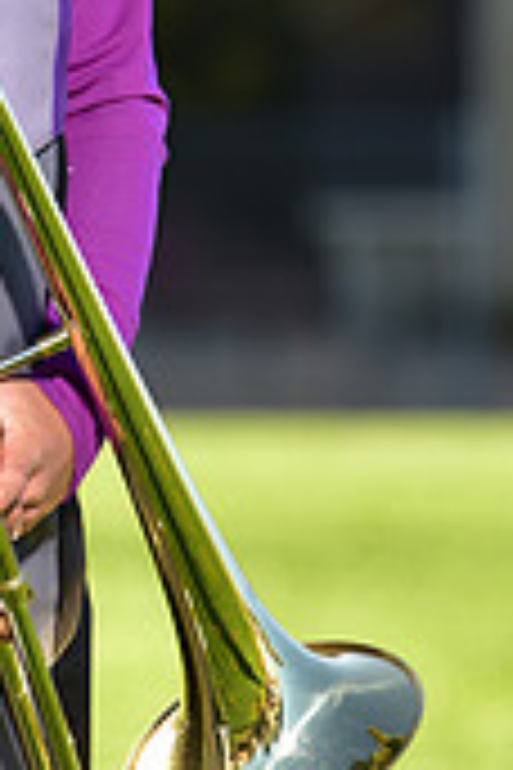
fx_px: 14491
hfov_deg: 2.0
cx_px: -70
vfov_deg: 3.0
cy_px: -221
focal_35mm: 678
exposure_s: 1/200
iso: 80
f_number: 5
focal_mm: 200
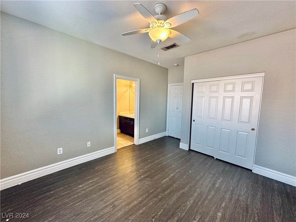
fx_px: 120
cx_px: 148
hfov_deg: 102.1
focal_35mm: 14
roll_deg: -1.2
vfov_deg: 85.7
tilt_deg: -5.7
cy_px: 111
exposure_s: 1/120
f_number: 2.2
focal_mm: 2.22
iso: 320
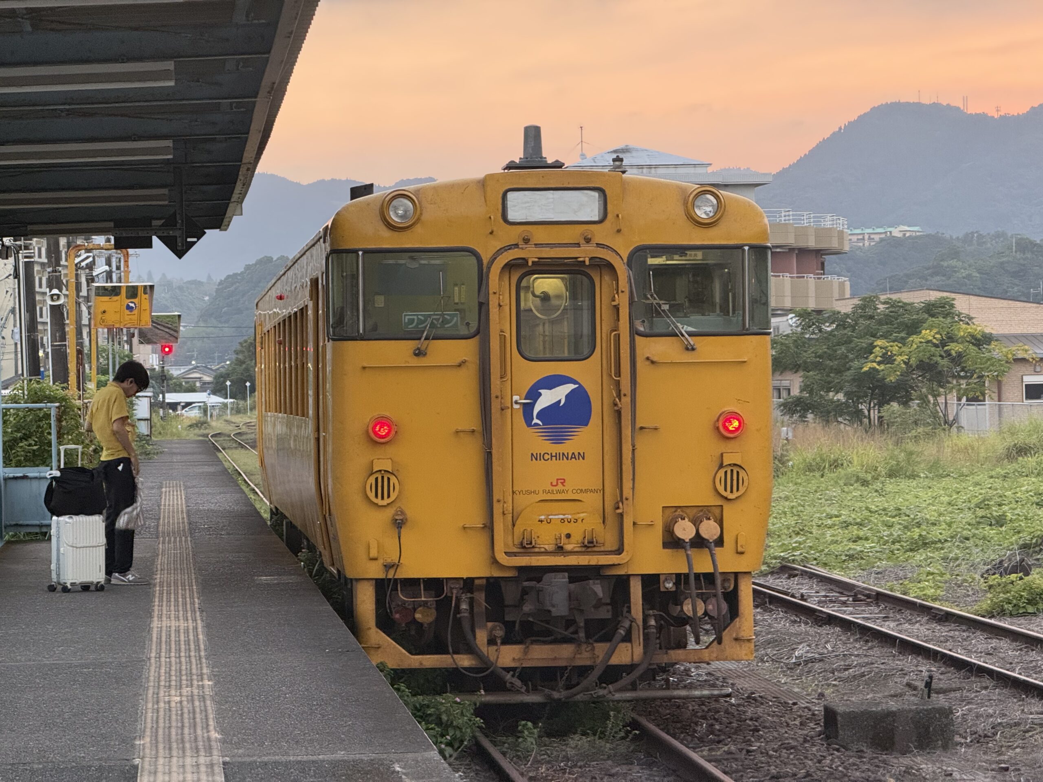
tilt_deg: +0.6
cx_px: 522
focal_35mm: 120
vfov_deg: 12.3
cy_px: 391
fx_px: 3616
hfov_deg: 16.4
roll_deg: +1.6
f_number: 2.8
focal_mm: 15.66
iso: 320
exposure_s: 1/90
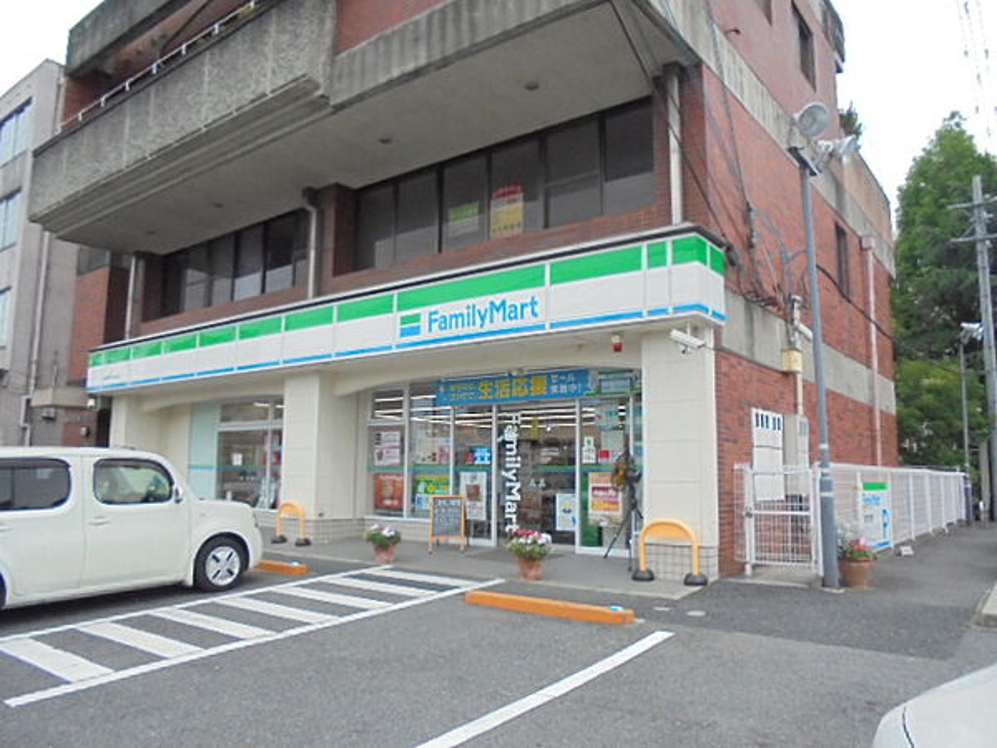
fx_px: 749
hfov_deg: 67.3
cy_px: 374
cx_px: 498
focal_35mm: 26
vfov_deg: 53.1
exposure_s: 1/125
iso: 400
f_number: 11.5
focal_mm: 4.6
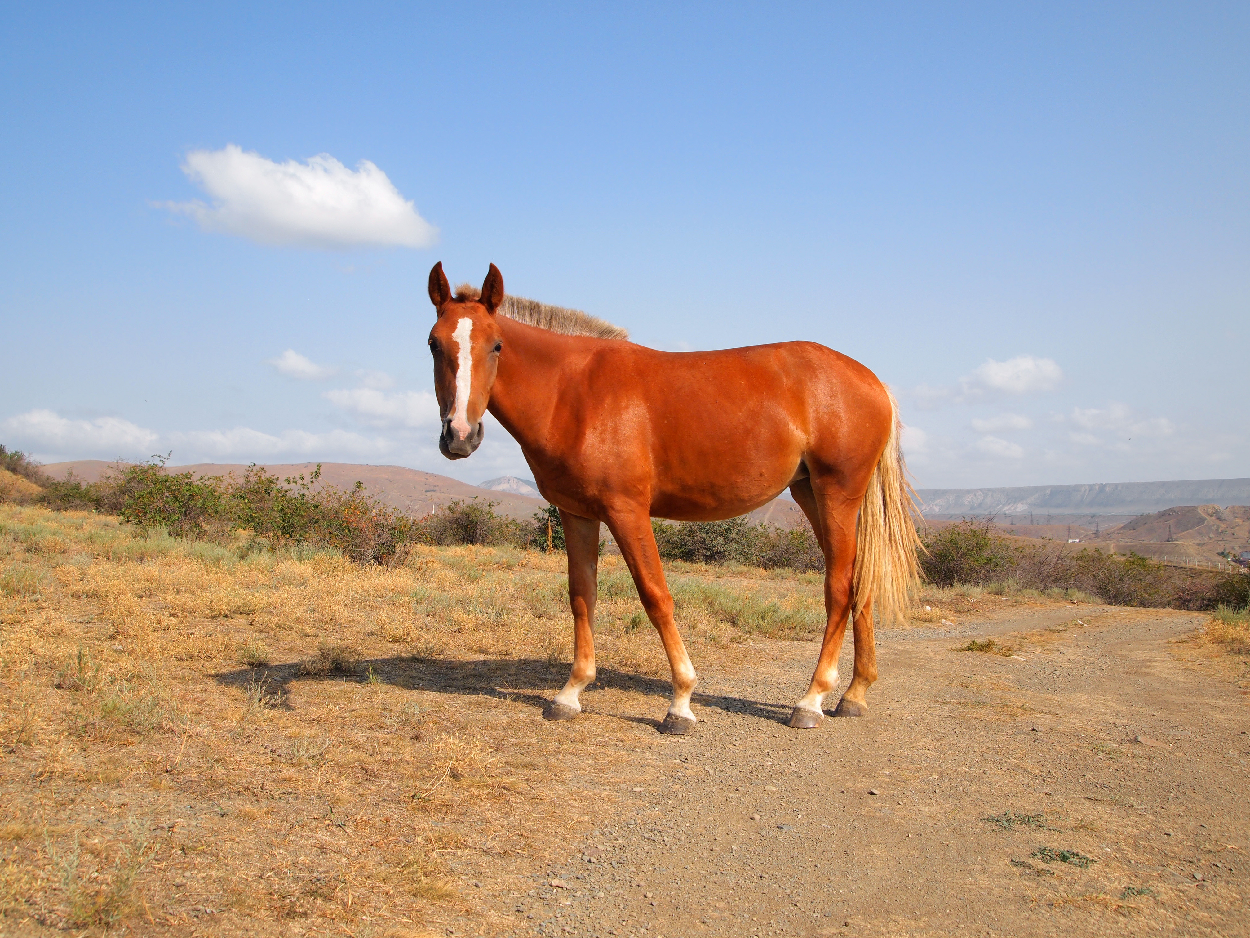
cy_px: 469
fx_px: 1228
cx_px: 625
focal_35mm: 34
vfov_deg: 41.8
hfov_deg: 54.0
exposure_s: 1/1000
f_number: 5.6
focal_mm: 17
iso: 200
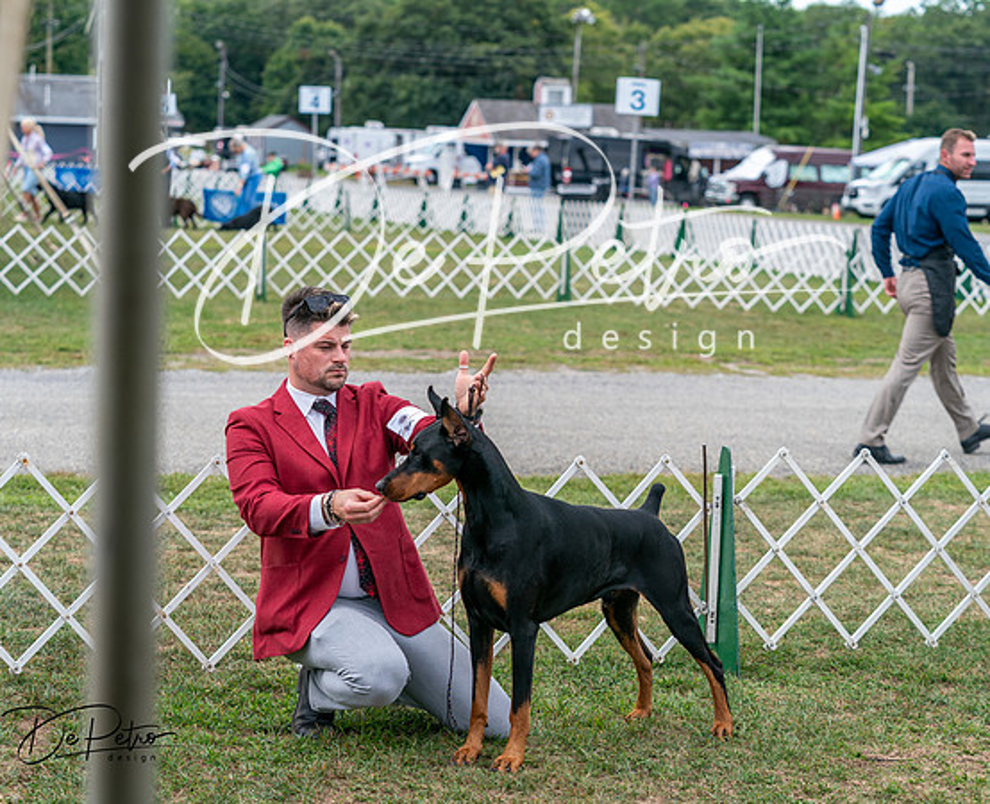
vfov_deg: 18.1
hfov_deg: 22.2
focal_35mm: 85
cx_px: 491
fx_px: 2519
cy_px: 401
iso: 400
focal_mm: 75
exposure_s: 1/1600
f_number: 4
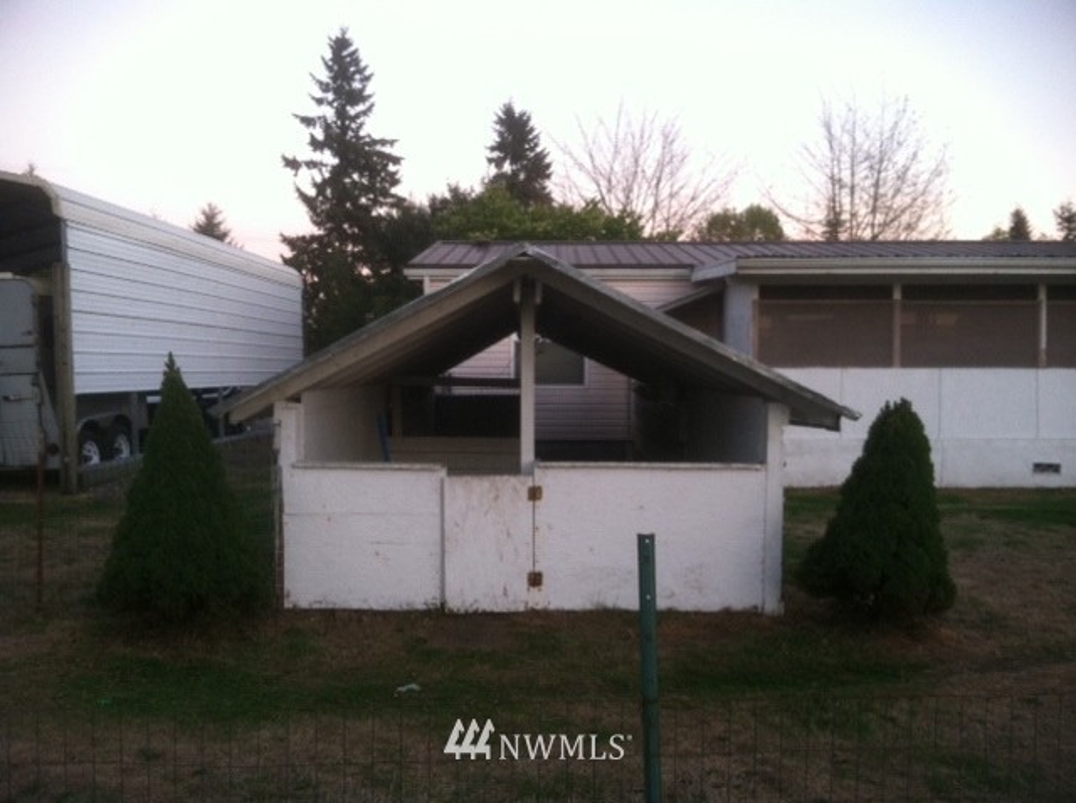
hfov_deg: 52.7
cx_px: 538
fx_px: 1086
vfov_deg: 40.6
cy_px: 402
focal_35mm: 35
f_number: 2.8
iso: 100
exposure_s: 1/15
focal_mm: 3.85
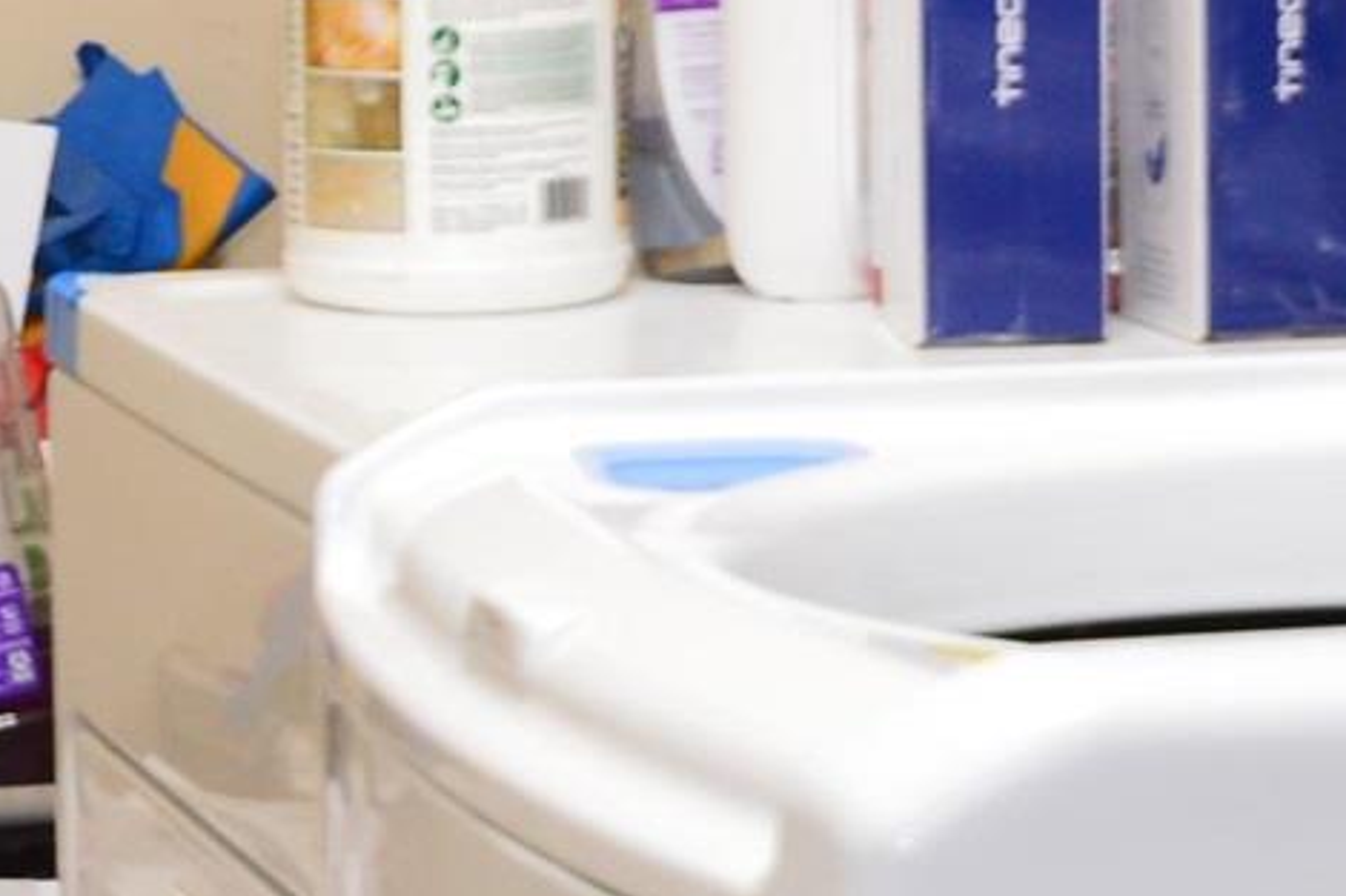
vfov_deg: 7.0
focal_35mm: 196
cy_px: 764
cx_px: -347
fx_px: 7325
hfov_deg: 10.3
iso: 400
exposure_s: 1/60
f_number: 4
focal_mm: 20
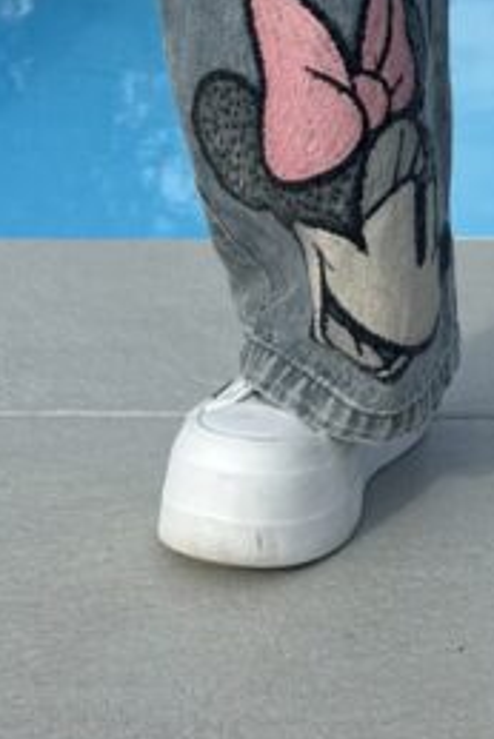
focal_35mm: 77
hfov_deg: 17.3
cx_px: 503
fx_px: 1583
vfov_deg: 22.7
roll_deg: +0.5
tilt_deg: +1.9
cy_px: -282
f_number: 1.78
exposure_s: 1/4348
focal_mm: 6.86
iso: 80
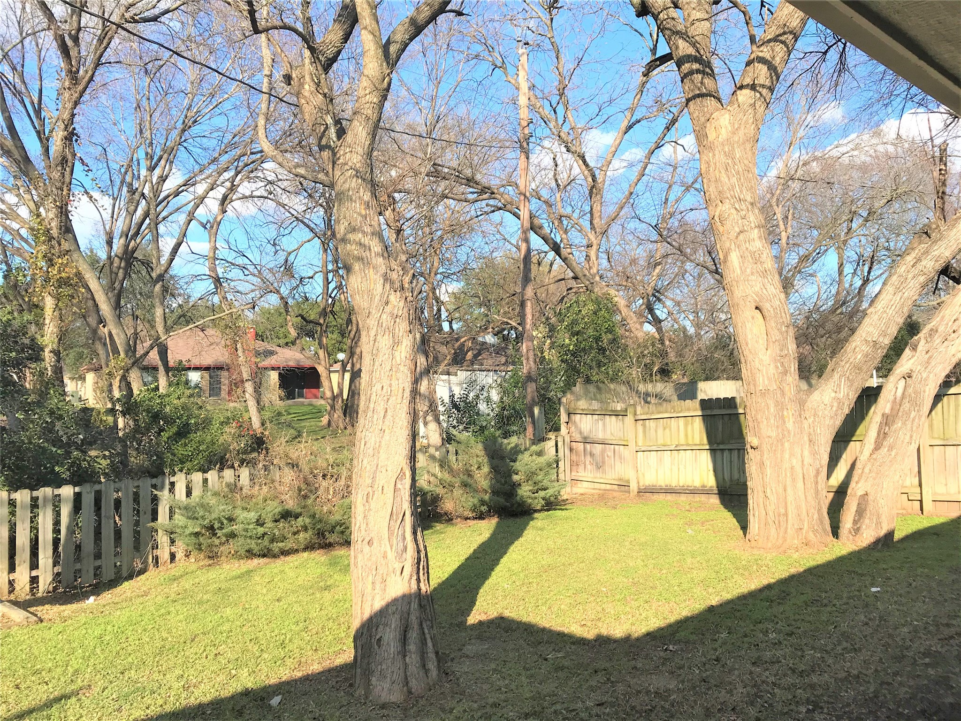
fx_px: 777
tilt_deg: +1.3
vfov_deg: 49.7
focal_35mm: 28
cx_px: 480
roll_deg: +0.6
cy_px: 360
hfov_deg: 63.4
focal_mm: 3.99
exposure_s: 1/1570
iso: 20
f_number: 1.8
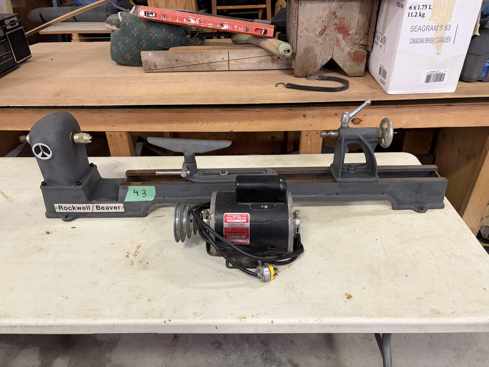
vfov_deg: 53.1
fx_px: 367
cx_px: 244
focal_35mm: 26
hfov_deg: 67.3
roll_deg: +2.2
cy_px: 184
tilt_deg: -33.8
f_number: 1.6
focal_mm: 5.96
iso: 320
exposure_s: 1/60
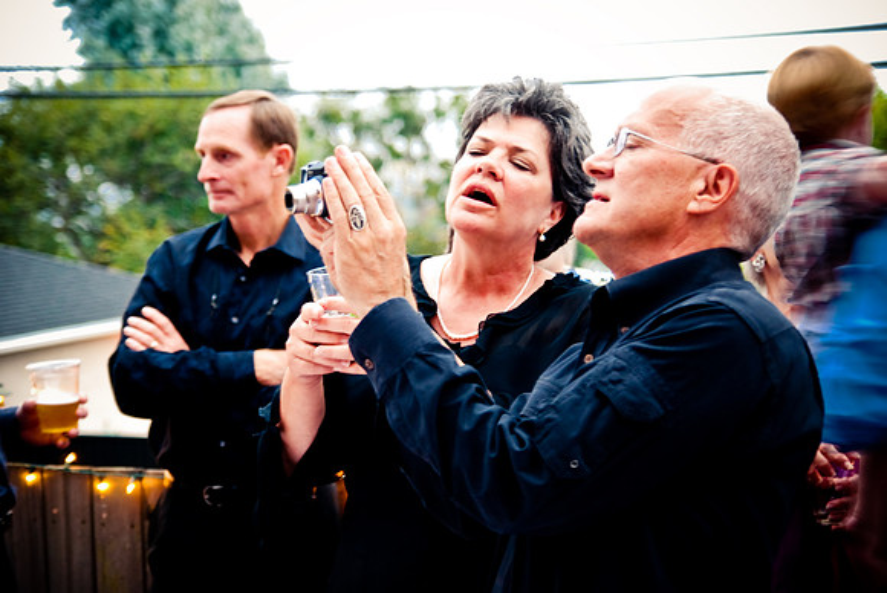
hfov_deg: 30.5
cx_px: 444
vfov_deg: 20.7
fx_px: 1628
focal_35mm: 66
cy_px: 296
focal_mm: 44
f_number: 2.8
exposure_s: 1/8
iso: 500
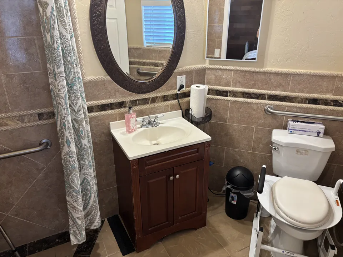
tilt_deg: -22.6
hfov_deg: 67.3
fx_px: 258
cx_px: 172
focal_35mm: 26
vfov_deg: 53.1
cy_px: 128
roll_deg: +0.4
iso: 125
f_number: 1.6
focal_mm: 6
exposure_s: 1/60
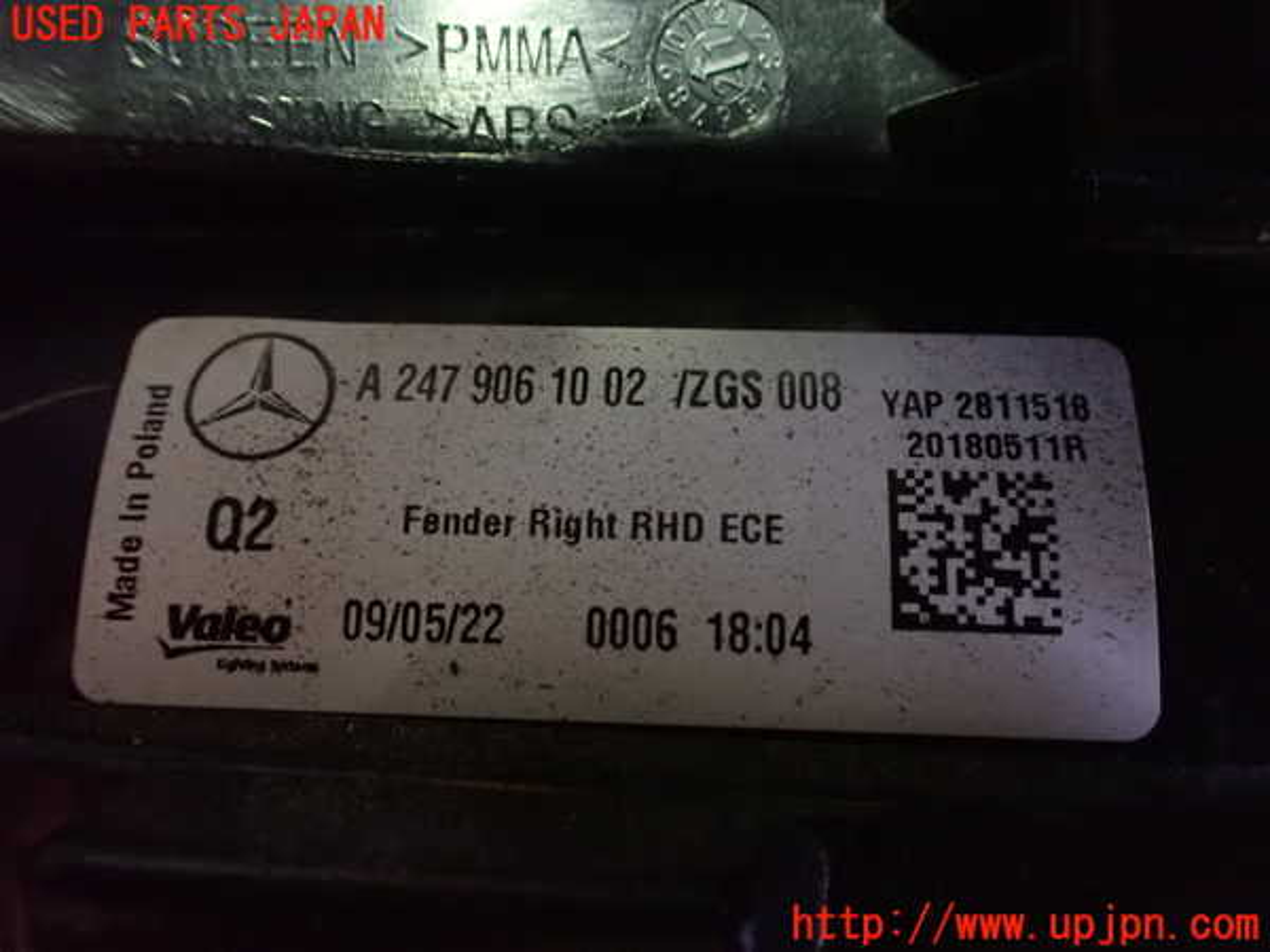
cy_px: 476
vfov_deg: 46.8
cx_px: 635
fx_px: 1101
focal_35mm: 30
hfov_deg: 60.0
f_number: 2.3
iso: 1600
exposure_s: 1/30
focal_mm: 5.4
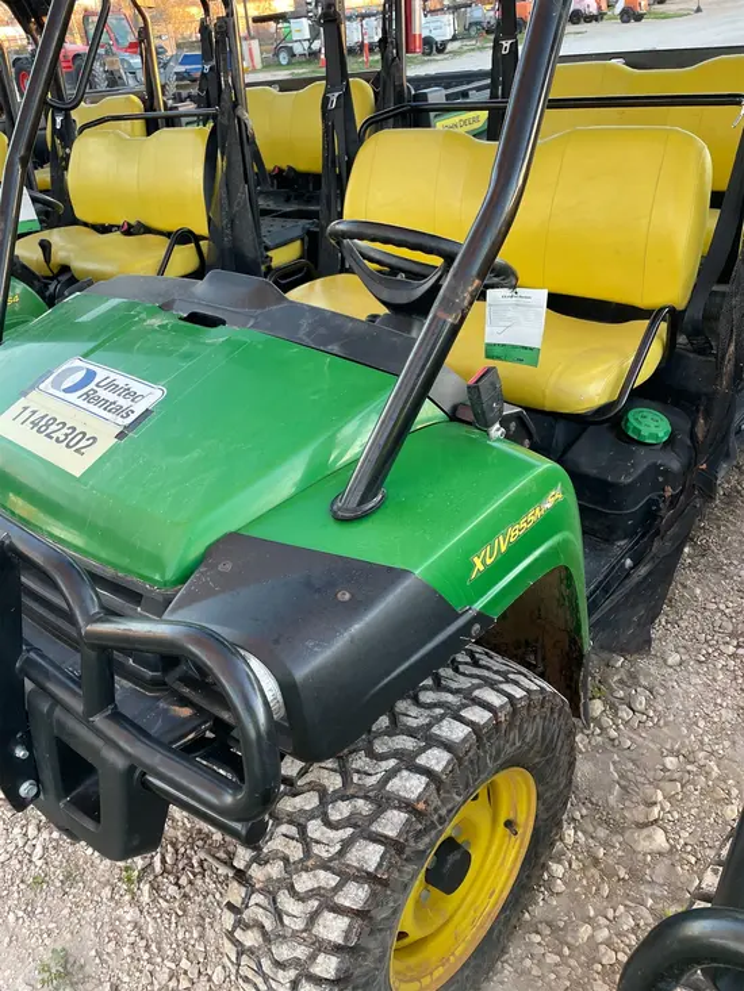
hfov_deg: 53.1
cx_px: 372
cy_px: 496
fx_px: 745
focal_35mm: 26
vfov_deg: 67.3
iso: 125
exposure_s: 1/121
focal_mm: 4.2
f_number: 1.6
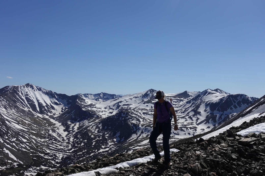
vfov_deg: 35.0
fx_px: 280
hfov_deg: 50.7
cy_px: 88
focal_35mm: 38
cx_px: 132
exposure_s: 1/160
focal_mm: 14.1
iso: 125
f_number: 5.6
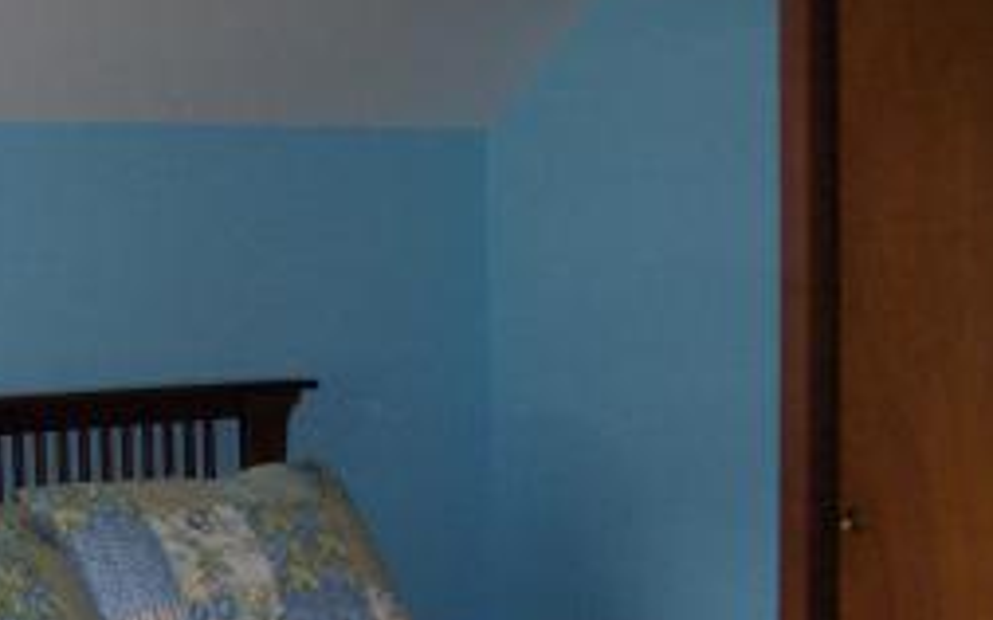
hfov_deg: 21.2
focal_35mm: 95
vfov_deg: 13.4
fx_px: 2570
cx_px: 43
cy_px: 757
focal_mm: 8
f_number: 2.8
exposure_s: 1/60
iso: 100
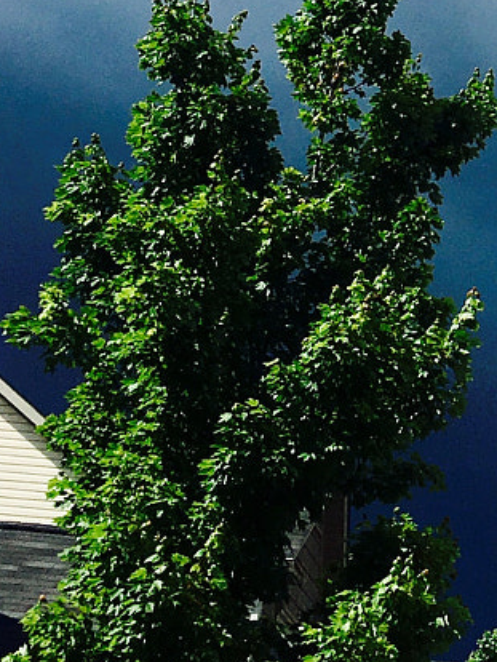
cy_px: 5
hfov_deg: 12.3
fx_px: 2142
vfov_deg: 17.2
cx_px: 858
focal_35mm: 112
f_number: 2.2
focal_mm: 4.15
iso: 25
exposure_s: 1/3497
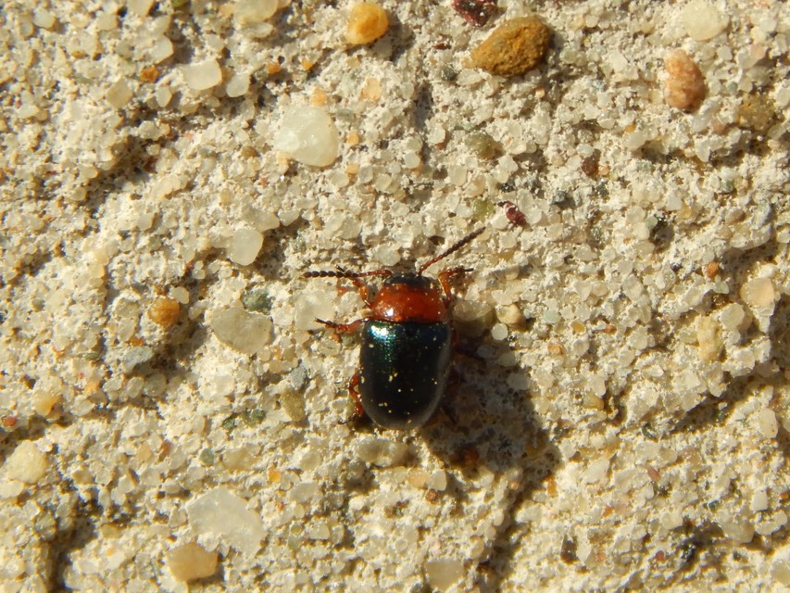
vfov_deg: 8.2
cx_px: 395
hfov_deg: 10.9
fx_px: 4154
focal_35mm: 182
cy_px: 296
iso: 125
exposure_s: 1/800
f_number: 5.3
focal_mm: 32.8
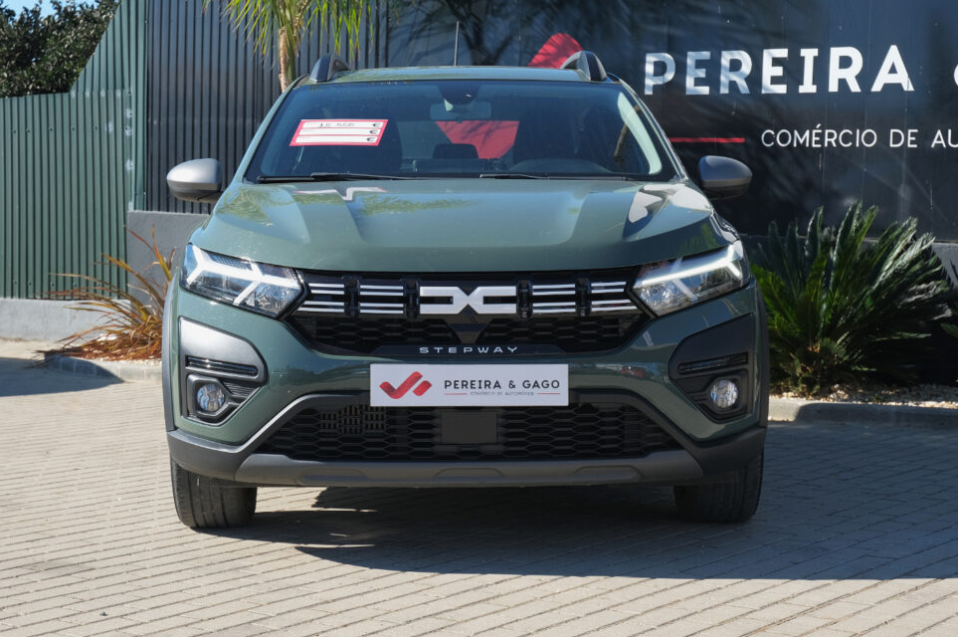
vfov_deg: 20.3
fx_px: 1781
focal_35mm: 67
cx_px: 455
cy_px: 319
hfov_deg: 30.1
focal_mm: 42
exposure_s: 1/160
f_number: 9
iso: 160
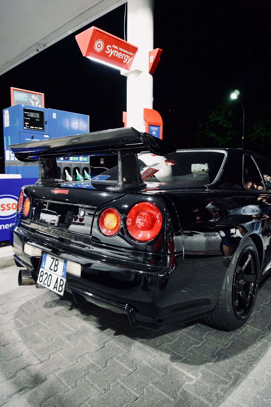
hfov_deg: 53.1
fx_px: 271
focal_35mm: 24
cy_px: 204
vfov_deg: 73.7
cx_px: 136
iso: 6400
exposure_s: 1/80
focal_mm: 16
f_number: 3.5
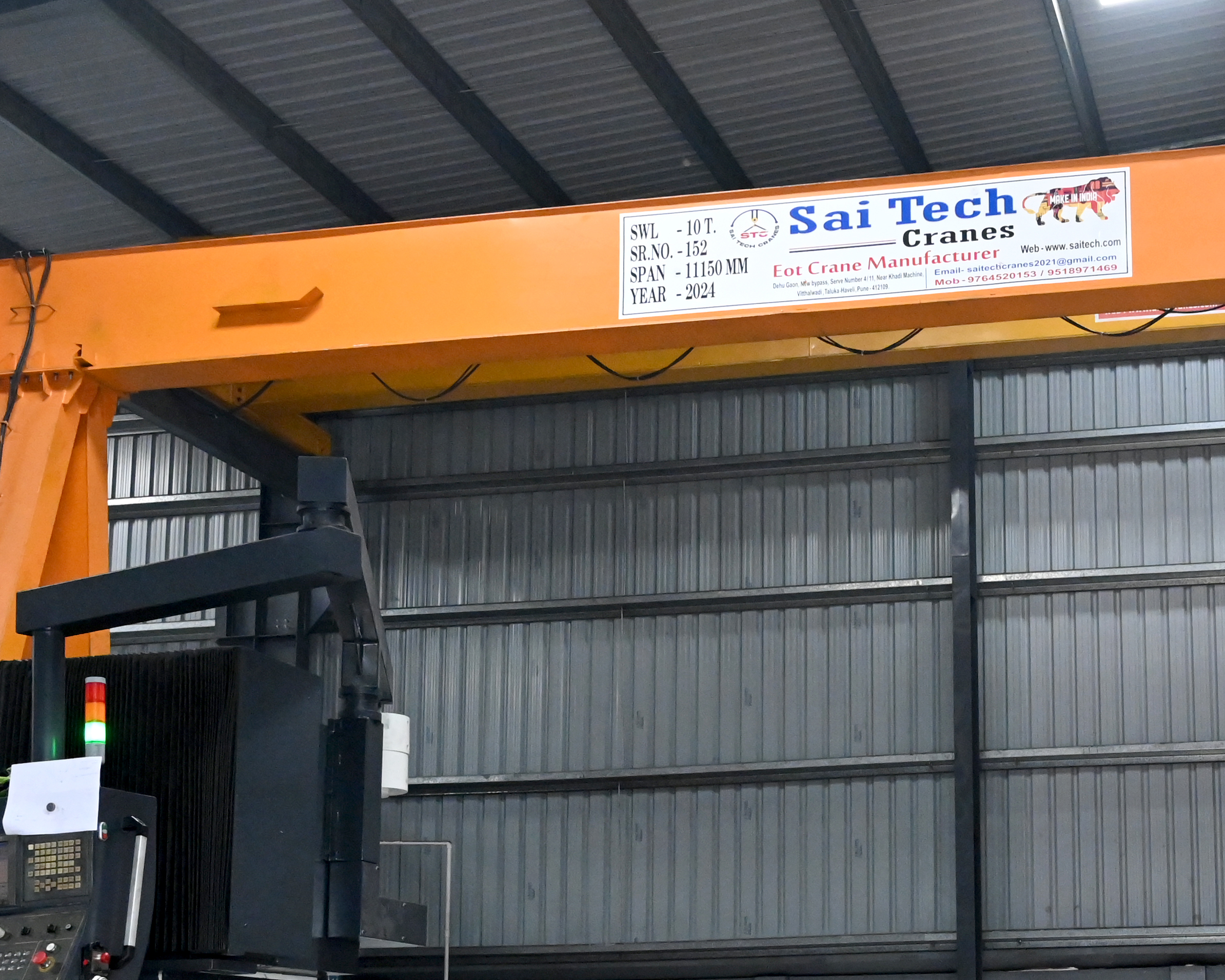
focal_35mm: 57
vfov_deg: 26.3
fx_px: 2067
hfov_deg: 32.2
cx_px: 975
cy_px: 748
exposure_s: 1/320
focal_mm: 24
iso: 6400
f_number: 7.1
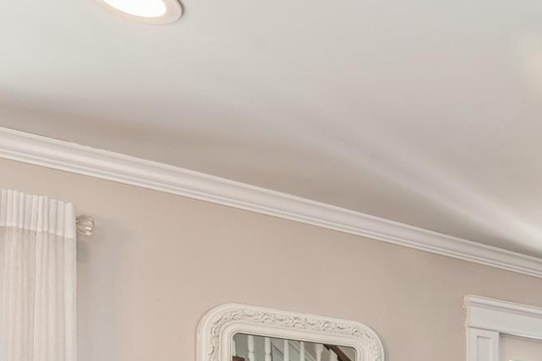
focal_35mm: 49
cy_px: 527
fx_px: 738
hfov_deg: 31.6
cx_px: 694
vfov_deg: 22.9
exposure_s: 1/4
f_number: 9
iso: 200
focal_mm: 16
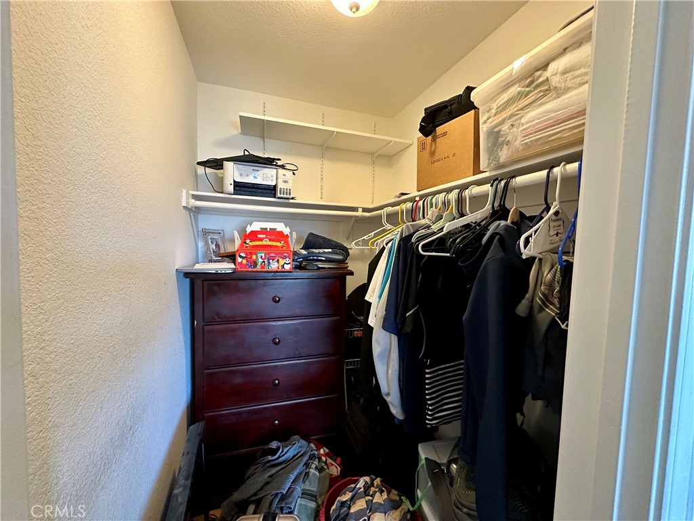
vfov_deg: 85.7
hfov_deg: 102.1
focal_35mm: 14
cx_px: 347
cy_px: 260
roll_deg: -1.2
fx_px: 281
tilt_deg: -3.6
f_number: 2.2
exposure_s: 1/60
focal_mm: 2.22
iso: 500
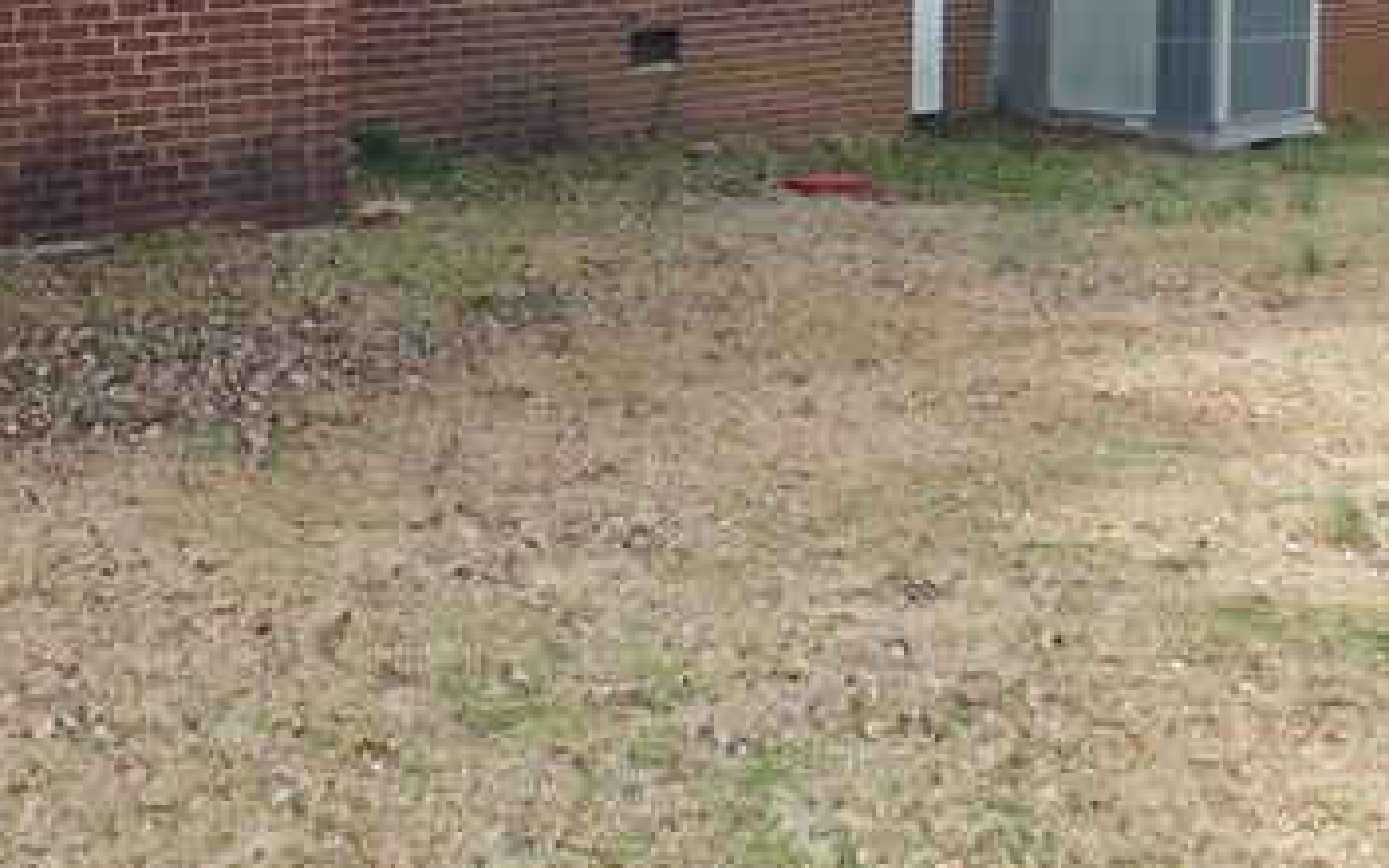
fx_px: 2688
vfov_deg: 17.9
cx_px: 272
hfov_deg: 28.3
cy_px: -20
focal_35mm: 71
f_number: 3
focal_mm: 4
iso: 125
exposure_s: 1/640
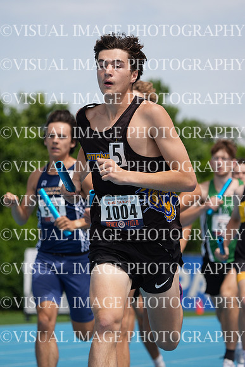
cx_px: 122
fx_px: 2040
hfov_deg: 6.9
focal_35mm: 200
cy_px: 184
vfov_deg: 10.3
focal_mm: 200
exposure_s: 1/2500
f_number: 6.3
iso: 500
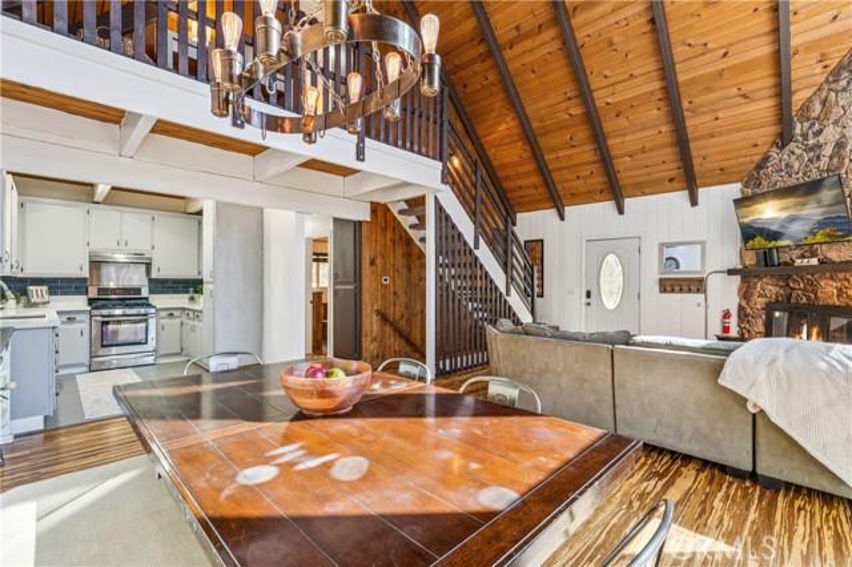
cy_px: 284
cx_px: 426
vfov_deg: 72.7
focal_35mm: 16
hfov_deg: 95.7
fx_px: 386
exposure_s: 1.6
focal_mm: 16.3
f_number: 13
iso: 100
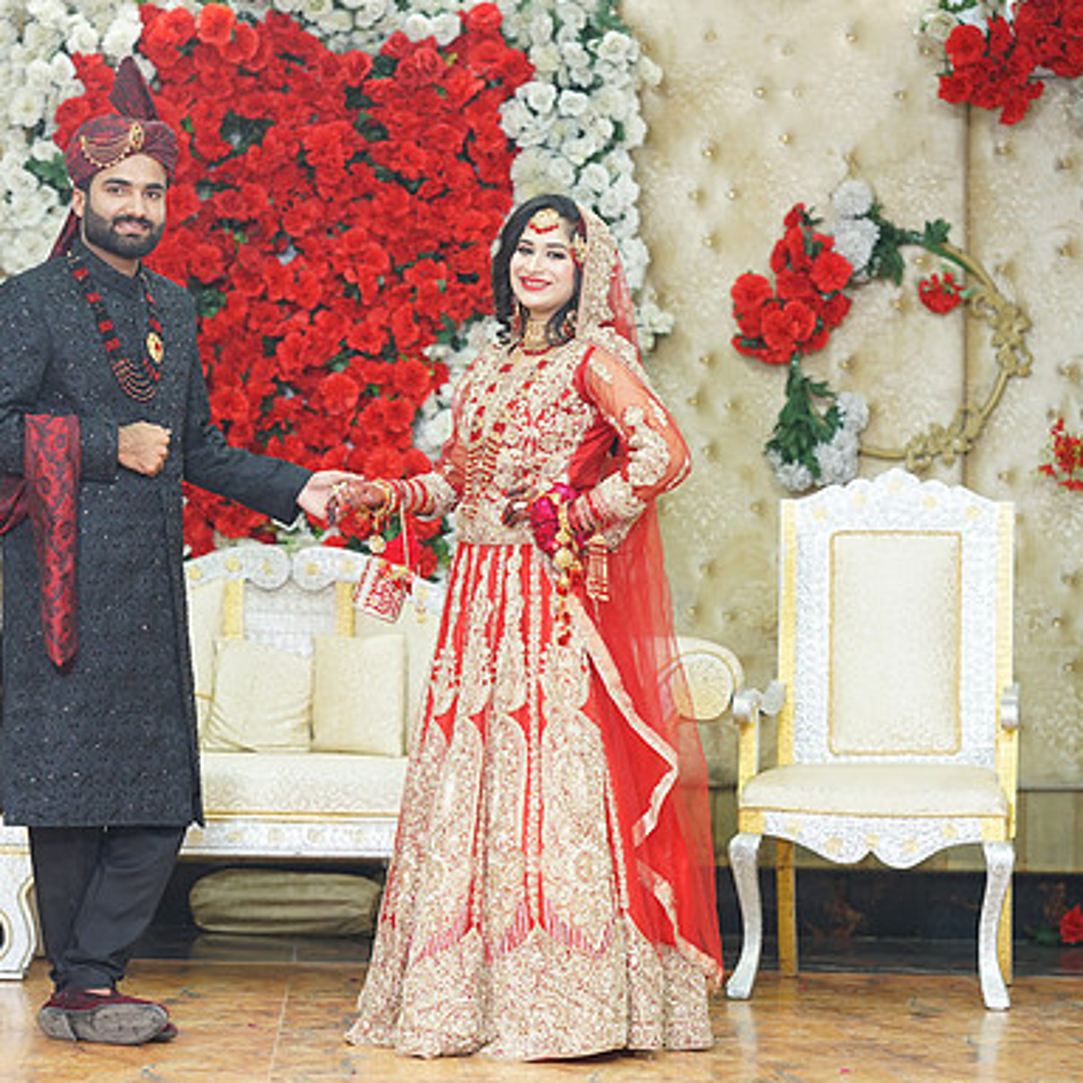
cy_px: 543
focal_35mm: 109
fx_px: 3858
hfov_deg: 16.0
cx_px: 412
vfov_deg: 16.0
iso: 640
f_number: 2.5
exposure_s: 1/160
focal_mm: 85
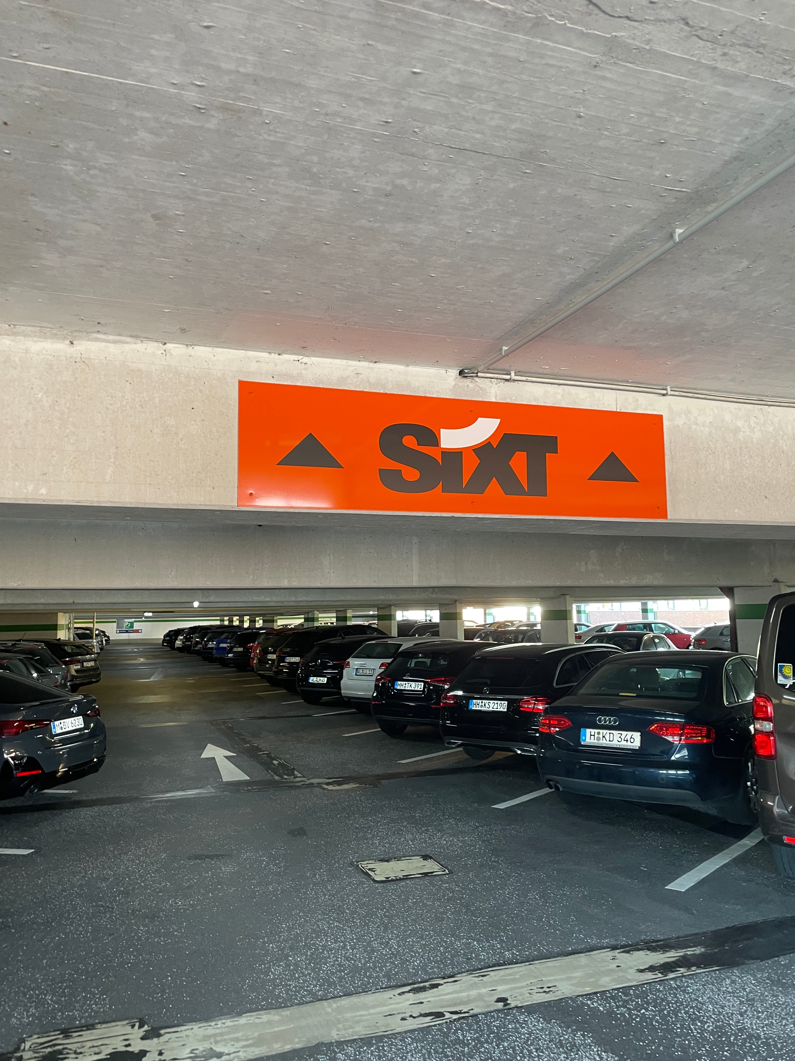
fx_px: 796
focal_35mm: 26
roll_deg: +1.4
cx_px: 398
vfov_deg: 67.3
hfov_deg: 53.1
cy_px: 530
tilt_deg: +5.4
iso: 125
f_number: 1.6
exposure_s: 1/50
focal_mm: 4.2
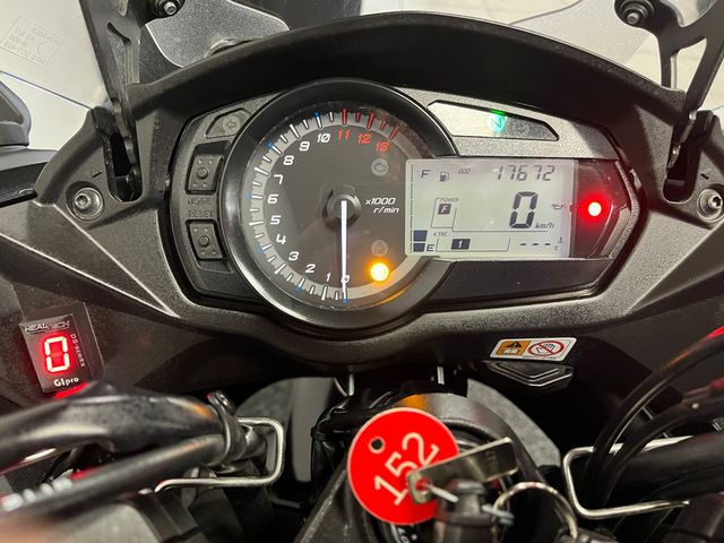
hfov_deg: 67.3
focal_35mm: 26
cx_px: 362
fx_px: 544
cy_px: 272
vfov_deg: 53.1
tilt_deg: -47.6
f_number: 1.6
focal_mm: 5.1
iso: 400
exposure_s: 1/33
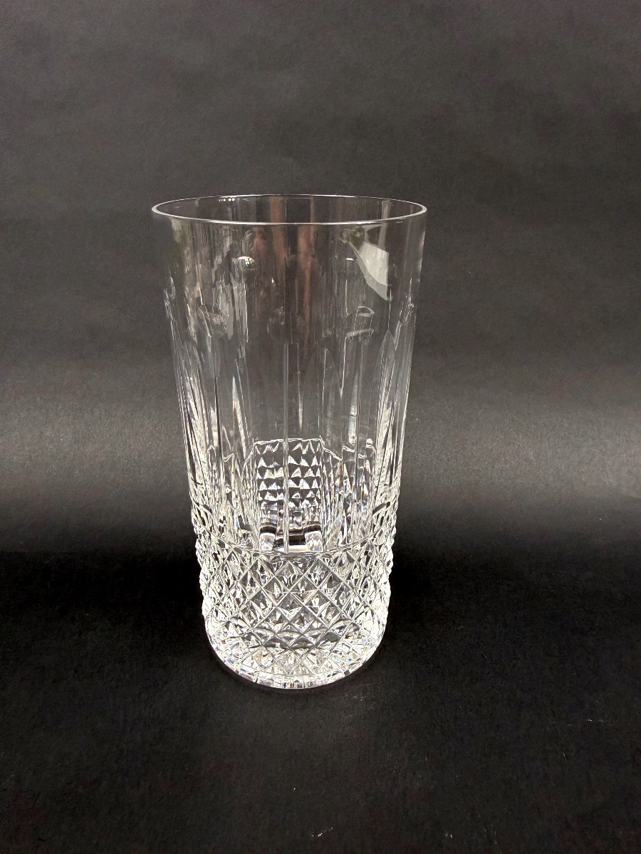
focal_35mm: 24
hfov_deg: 56.8
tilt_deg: -21.2
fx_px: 593
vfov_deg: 71.6
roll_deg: +1.5
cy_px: 427
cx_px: 320
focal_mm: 2.22
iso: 200
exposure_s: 1/100
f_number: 2.2
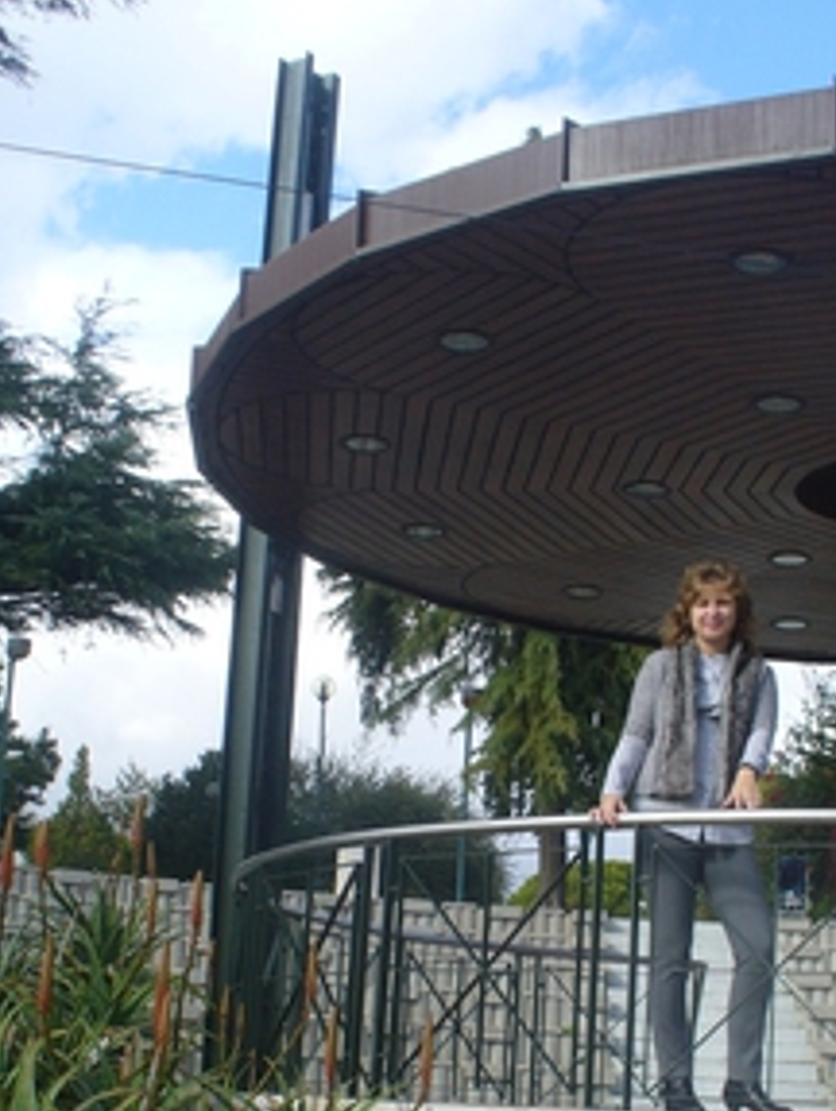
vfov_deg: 32.7
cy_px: 813
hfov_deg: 25.2
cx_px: 507
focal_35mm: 58
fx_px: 1864
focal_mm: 6.1
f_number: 5.6
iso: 80
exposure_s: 1/160
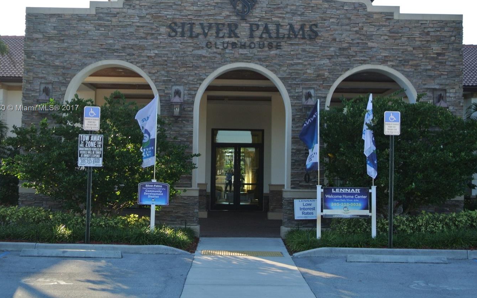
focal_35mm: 66
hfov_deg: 31.1
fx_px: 858
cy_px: 108
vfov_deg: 19.7
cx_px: 250
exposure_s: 1/200
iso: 100
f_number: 5
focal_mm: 20.3
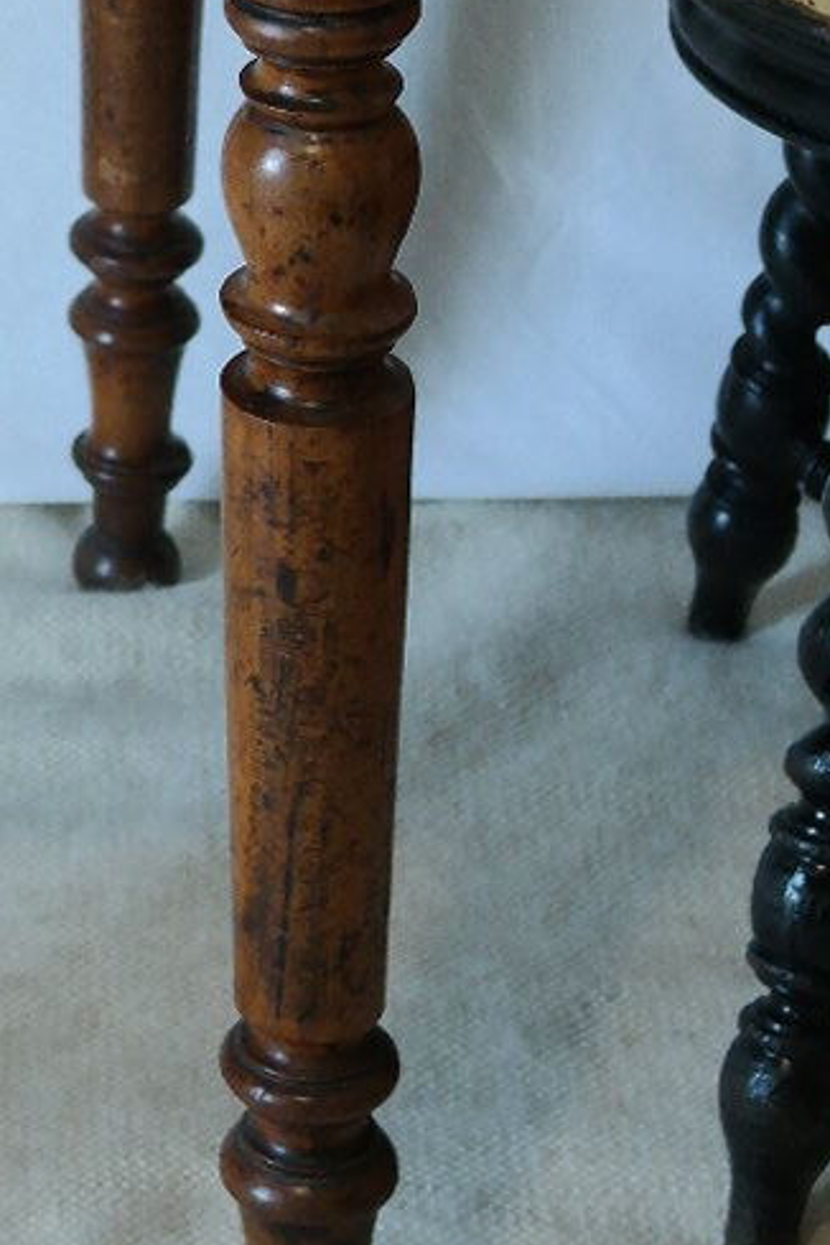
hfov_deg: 8.7
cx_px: -530
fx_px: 5256
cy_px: -563
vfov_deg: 12.9
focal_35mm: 152
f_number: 5
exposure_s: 1/30
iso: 800
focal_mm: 28
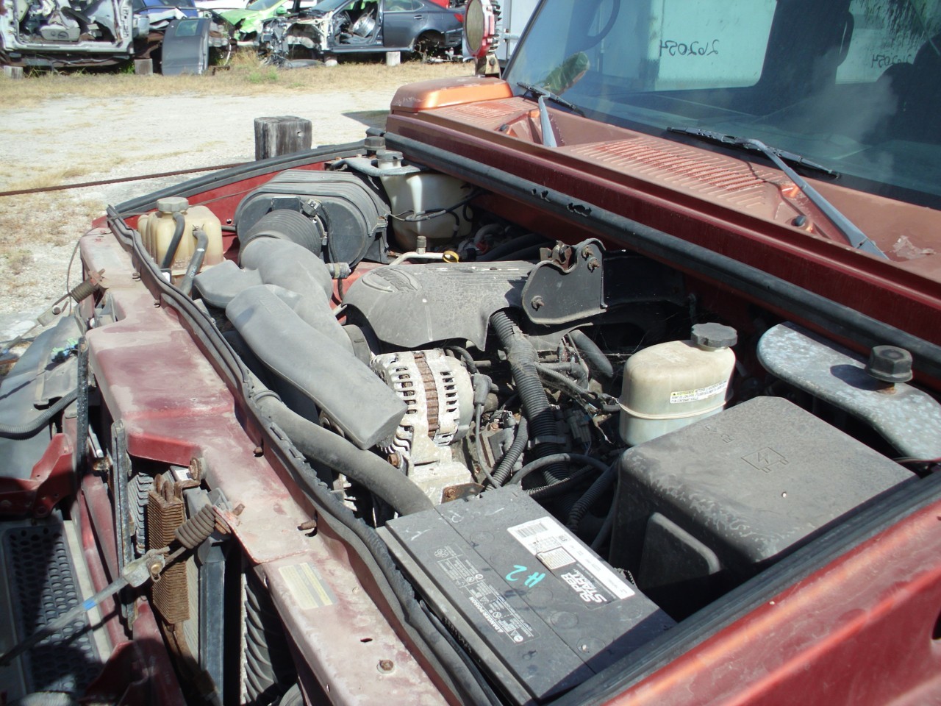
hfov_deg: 49.0
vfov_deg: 37.7
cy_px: 353
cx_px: 470
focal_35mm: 38
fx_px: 1033
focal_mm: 6.3
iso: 50
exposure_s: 1/145
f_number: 7.3
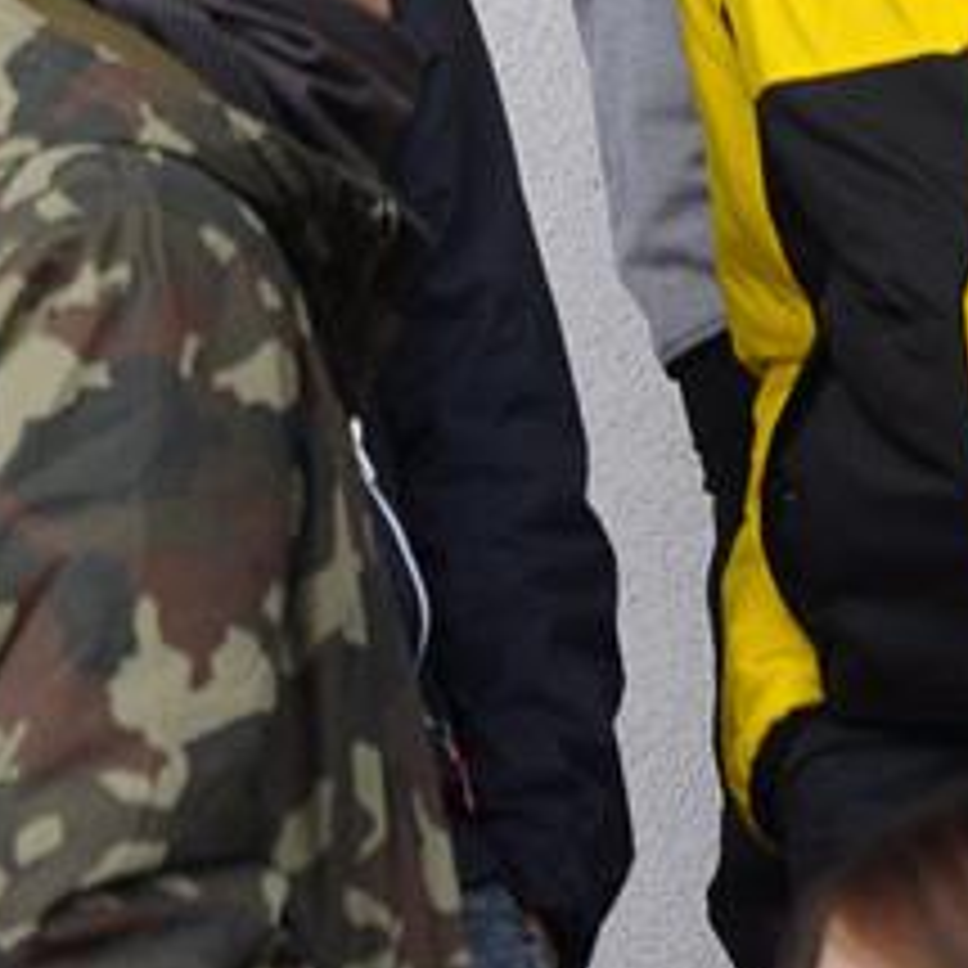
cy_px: -245
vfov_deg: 4.9
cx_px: -590
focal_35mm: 353
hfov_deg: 4.9
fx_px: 11168
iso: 1600
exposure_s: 1/125
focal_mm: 70
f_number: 4.5
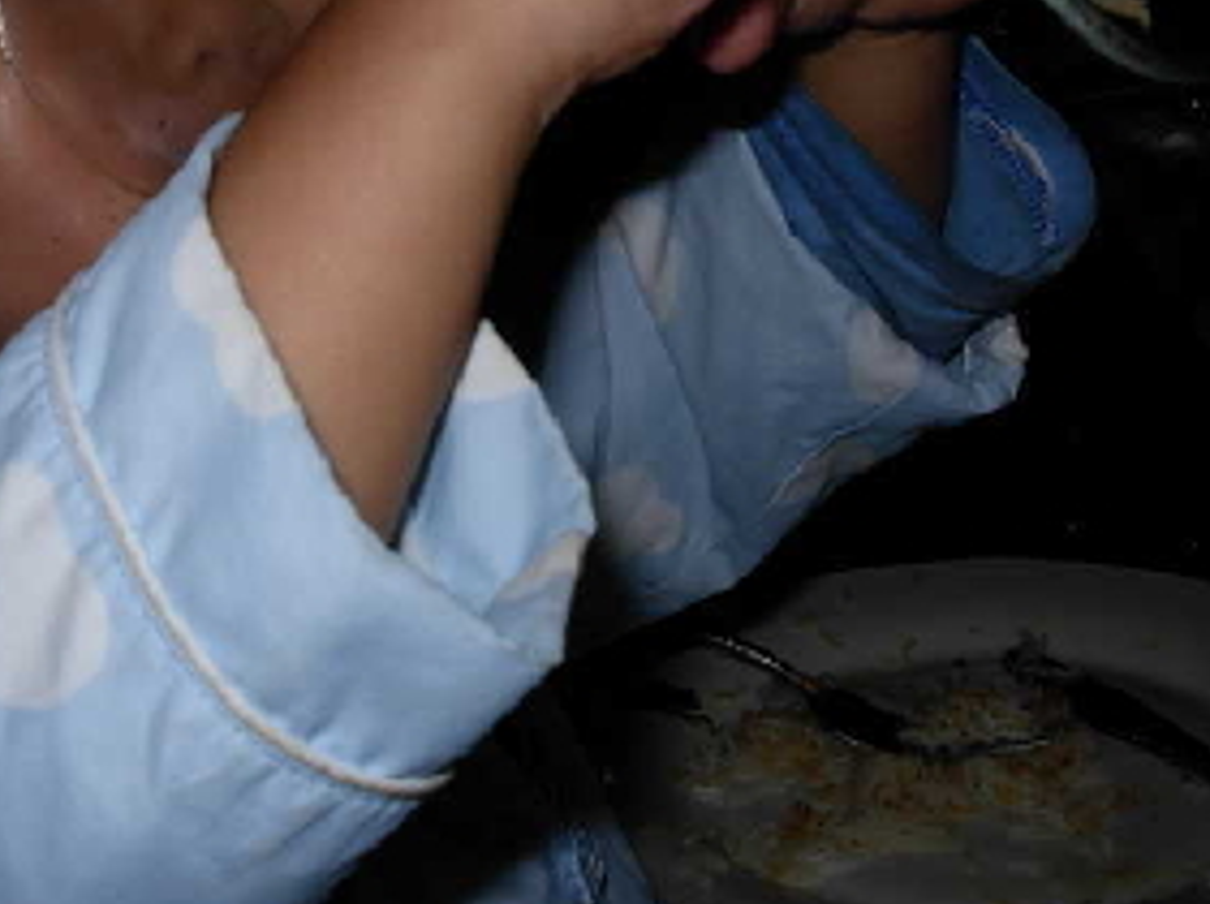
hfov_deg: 29.6
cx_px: 392
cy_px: 232
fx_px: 2269
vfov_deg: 22.3
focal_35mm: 65
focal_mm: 6.3
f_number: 4.9
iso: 79
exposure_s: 1/22.6
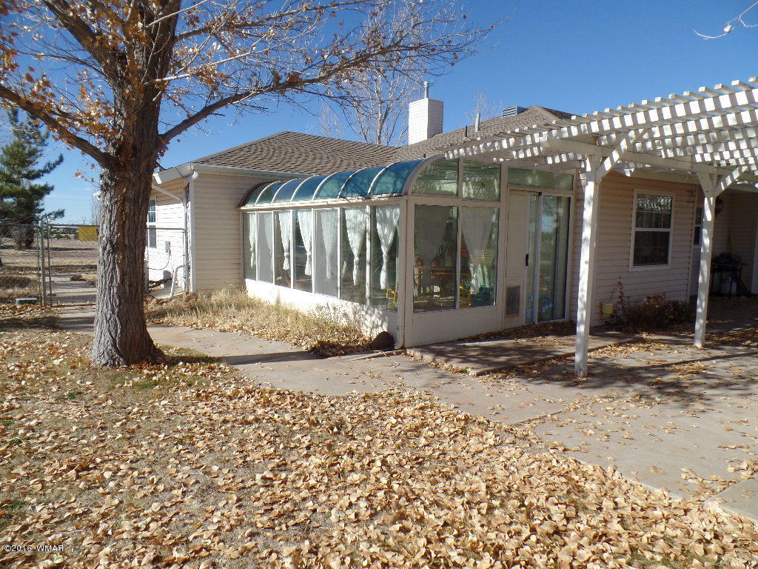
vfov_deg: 58.9
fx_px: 504
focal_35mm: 23
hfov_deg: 73.9
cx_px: 379
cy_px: 284
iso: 80
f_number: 3.5
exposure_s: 1/1000
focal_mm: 4.1
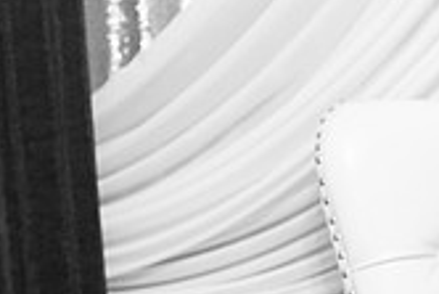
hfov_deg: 15.6
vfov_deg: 10.8
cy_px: 449
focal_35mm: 122
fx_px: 1489
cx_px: 637
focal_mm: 35
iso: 1250
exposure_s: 1/125
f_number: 2.2
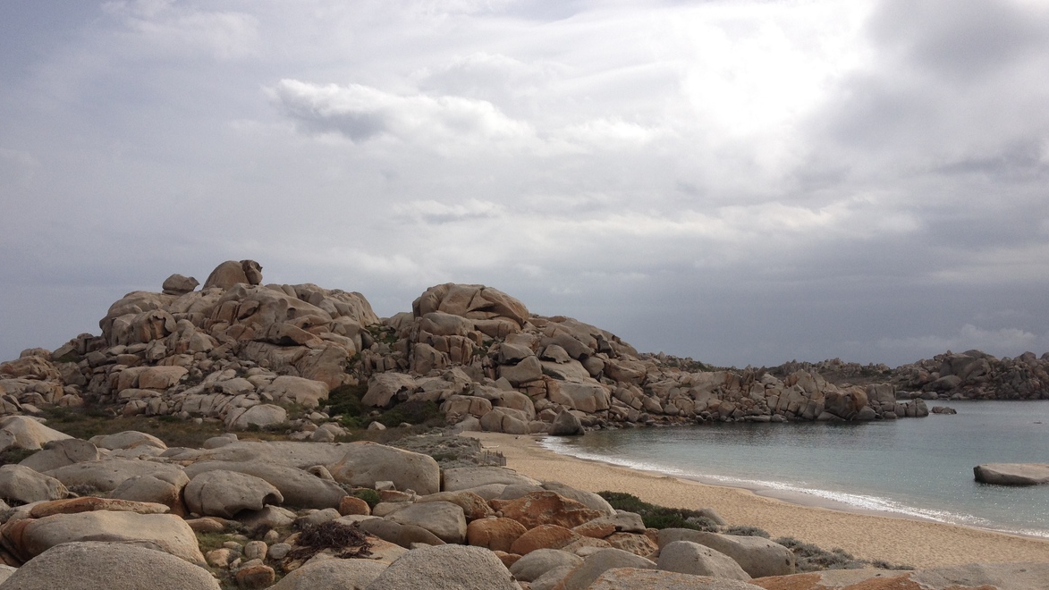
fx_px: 1085
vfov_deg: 30.3
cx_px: 525
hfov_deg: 51.6
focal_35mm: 39
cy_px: 374
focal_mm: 4.28
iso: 64
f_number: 2.4
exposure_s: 1/3067
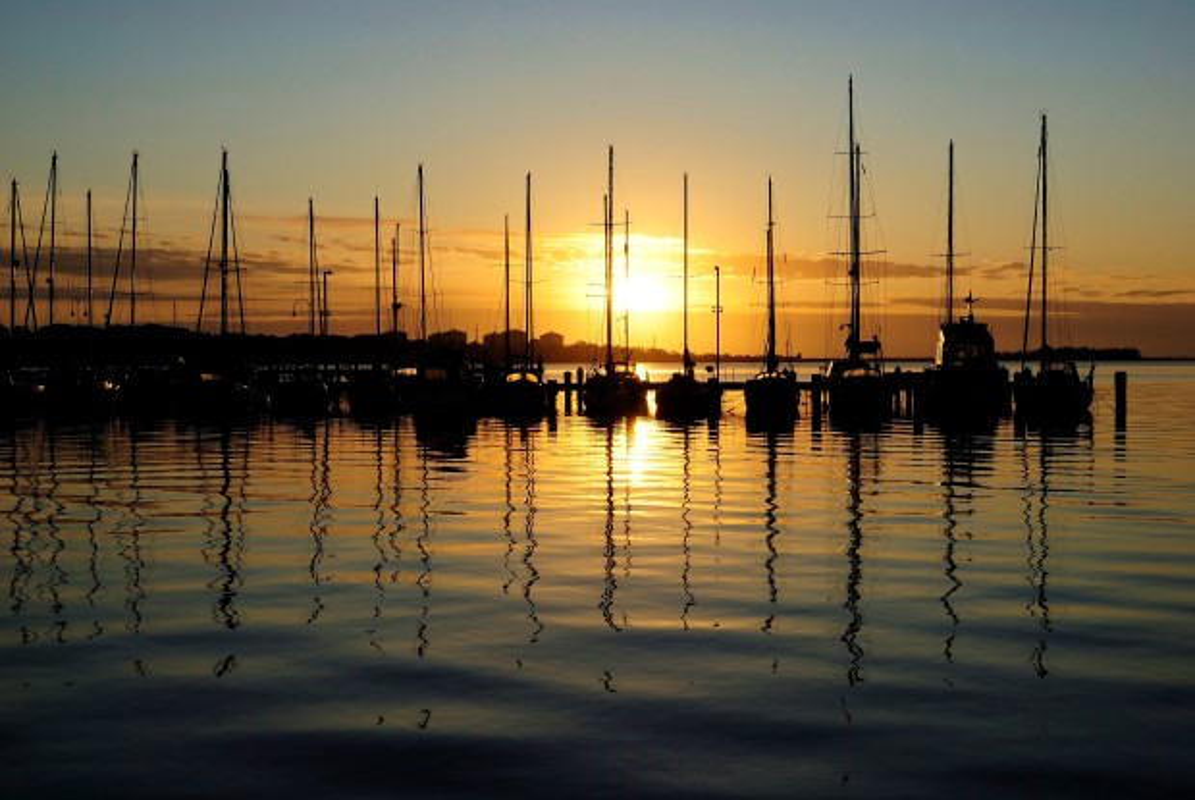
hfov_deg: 43.6
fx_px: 1495
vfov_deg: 29.9
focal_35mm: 45
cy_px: 400
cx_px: 598
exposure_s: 1/320
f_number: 11
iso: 100
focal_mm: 30
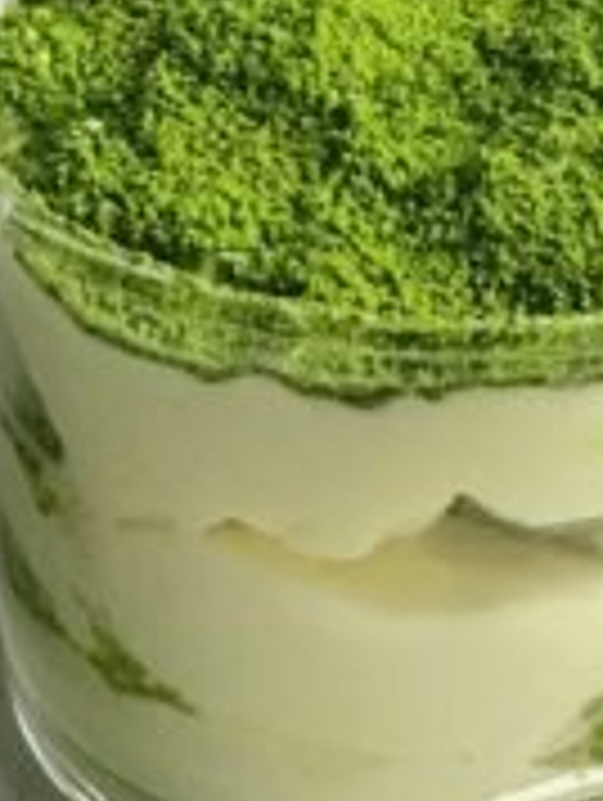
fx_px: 4449
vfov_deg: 10.3
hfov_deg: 7.7
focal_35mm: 192
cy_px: 176
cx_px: 90
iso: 80
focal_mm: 6.6
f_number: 2.8
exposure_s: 1/50
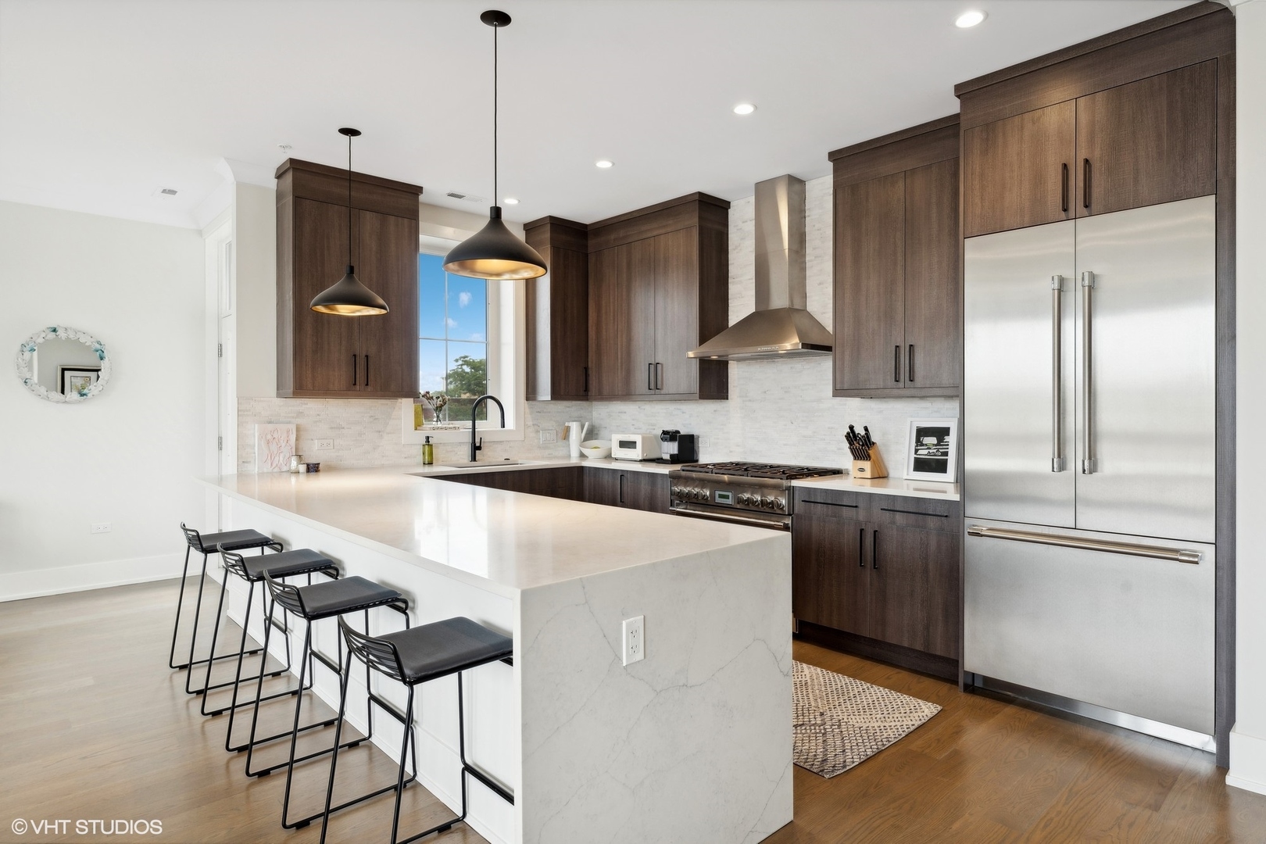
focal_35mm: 20
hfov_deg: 84.0
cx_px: 633
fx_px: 703
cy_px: 422
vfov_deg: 61.9
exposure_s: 1/15
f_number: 8
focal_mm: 20
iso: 320
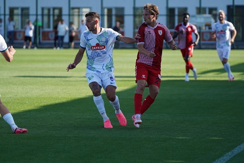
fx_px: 1818
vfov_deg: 5.1
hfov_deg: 7.7
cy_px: 82
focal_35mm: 268
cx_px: 122
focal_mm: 268
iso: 1000
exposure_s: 1/2000
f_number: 5.6
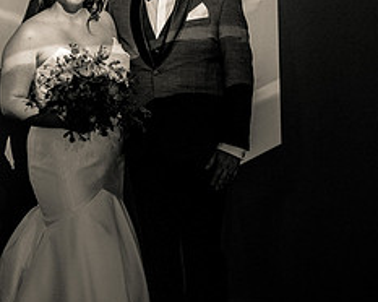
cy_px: 14
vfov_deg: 13.0
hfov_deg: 16.3
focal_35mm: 117
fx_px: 1308
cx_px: 81
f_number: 1.2
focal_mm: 50
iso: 640
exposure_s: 1/500
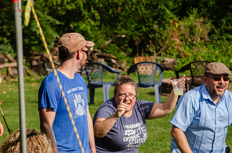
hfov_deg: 9.2
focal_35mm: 225
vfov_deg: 6.1
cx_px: 116
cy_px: 76
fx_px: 1447
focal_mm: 150
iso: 200
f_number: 7.1
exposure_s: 1/800
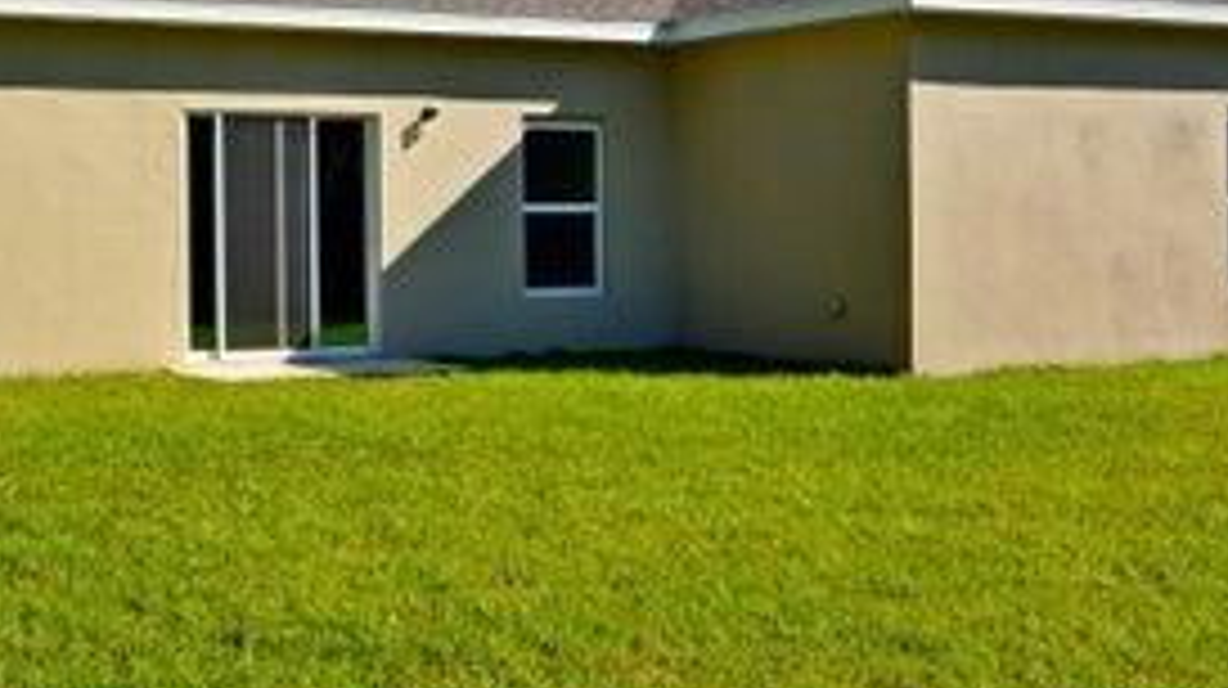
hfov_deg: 33.2
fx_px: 1887
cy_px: 252
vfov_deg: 20.6
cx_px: 18
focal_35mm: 58
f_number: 8
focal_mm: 14
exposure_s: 1/250
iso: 125
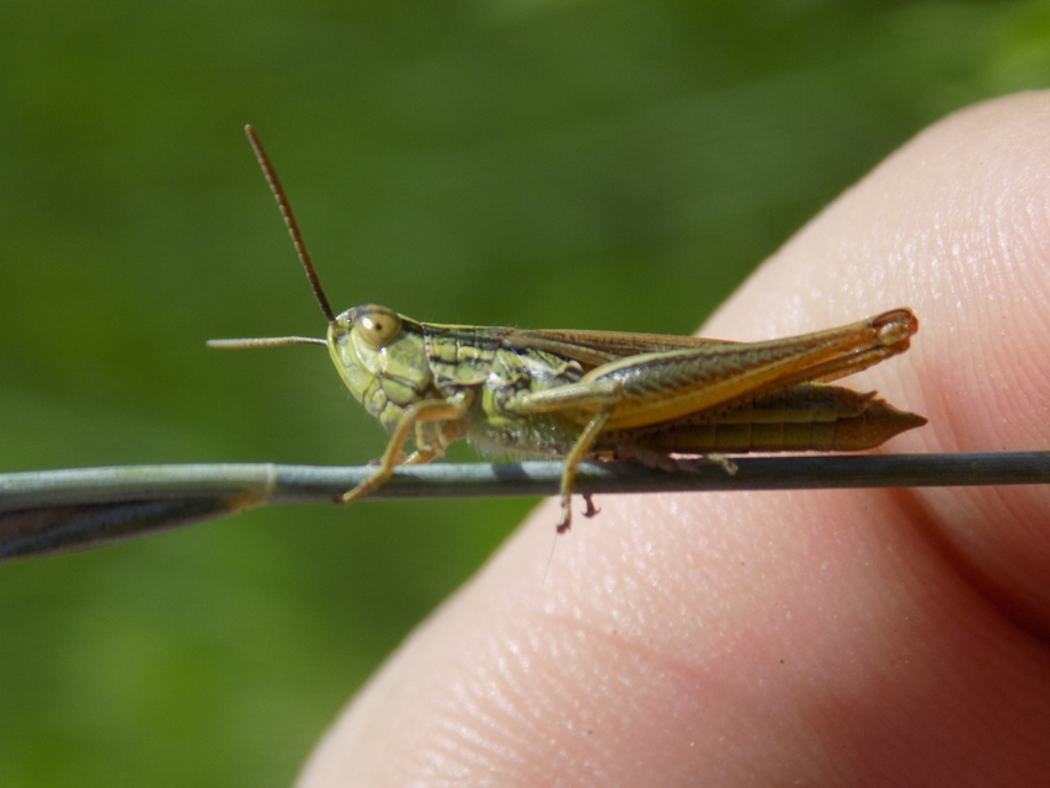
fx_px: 3580
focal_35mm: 118
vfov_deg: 12.6
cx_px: 525
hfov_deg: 16.7
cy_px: 394
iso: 80
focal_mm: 20.9
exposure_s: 1/640
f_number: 4.8
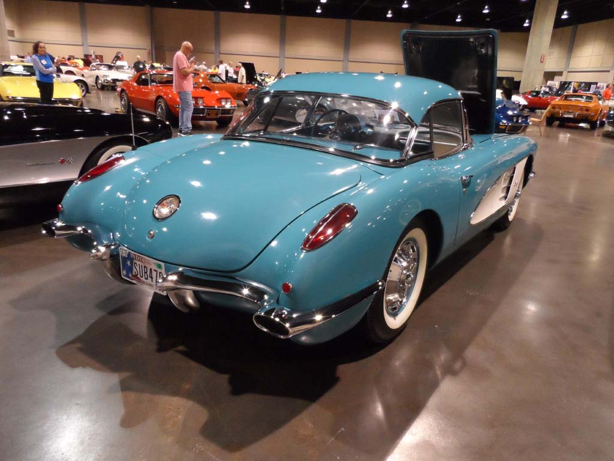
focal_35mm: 24
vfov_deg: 56.8
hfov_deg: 71.6
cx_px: 307
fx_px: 426
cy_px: 230
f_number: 3.2
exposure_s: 1/30
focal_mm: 4
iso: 480
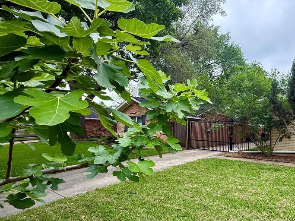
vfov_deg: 63.3
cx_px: 217
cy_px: 120
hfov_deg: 74.0
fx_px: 179
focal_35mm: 21
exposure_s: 1/386
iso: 64
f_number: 2.2
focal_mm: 2.22
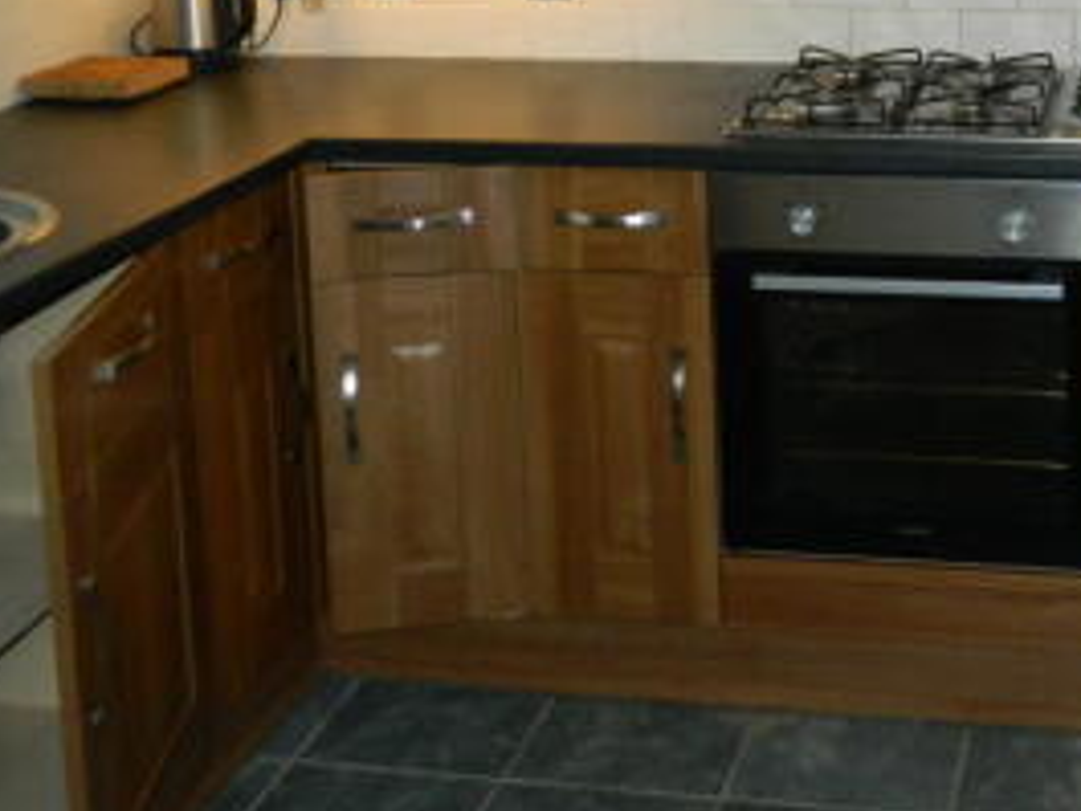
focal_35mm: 55
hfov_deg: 33.7
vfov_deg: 25.0
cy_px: -47
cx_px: 895
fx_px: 1718
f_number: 3.1
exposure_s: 1/30
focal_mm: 4.5
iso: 200
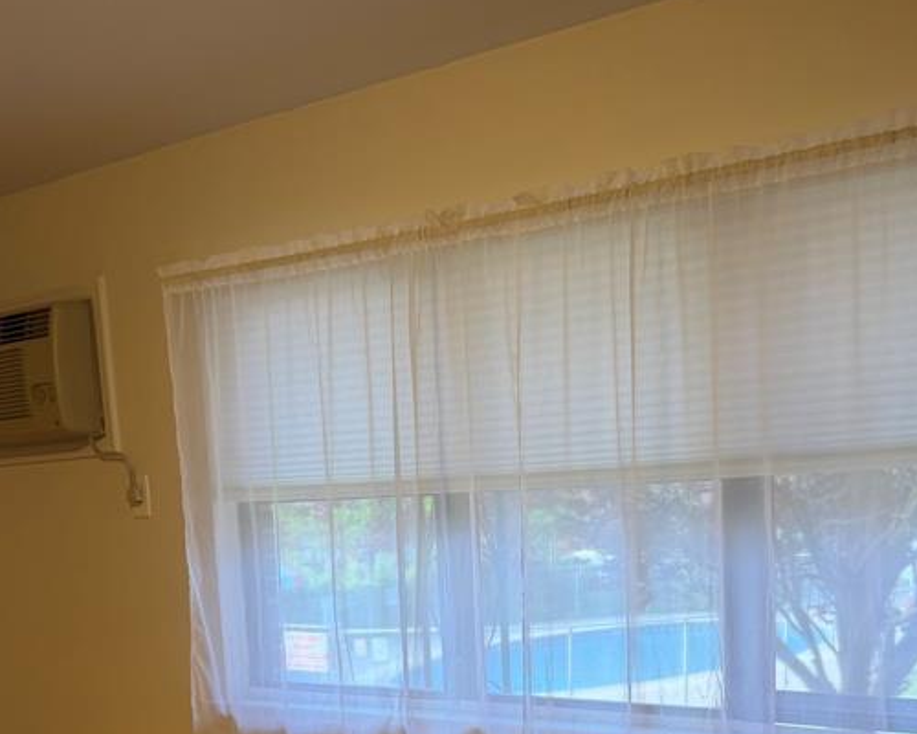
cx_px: 455
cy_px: 666
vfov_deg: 30.1
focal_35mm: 48
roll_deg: +3.2
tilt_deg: -6.6
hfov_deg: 38.8
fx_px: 1303
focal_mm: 6.76
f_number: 1.78
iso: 125
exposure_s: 1/60
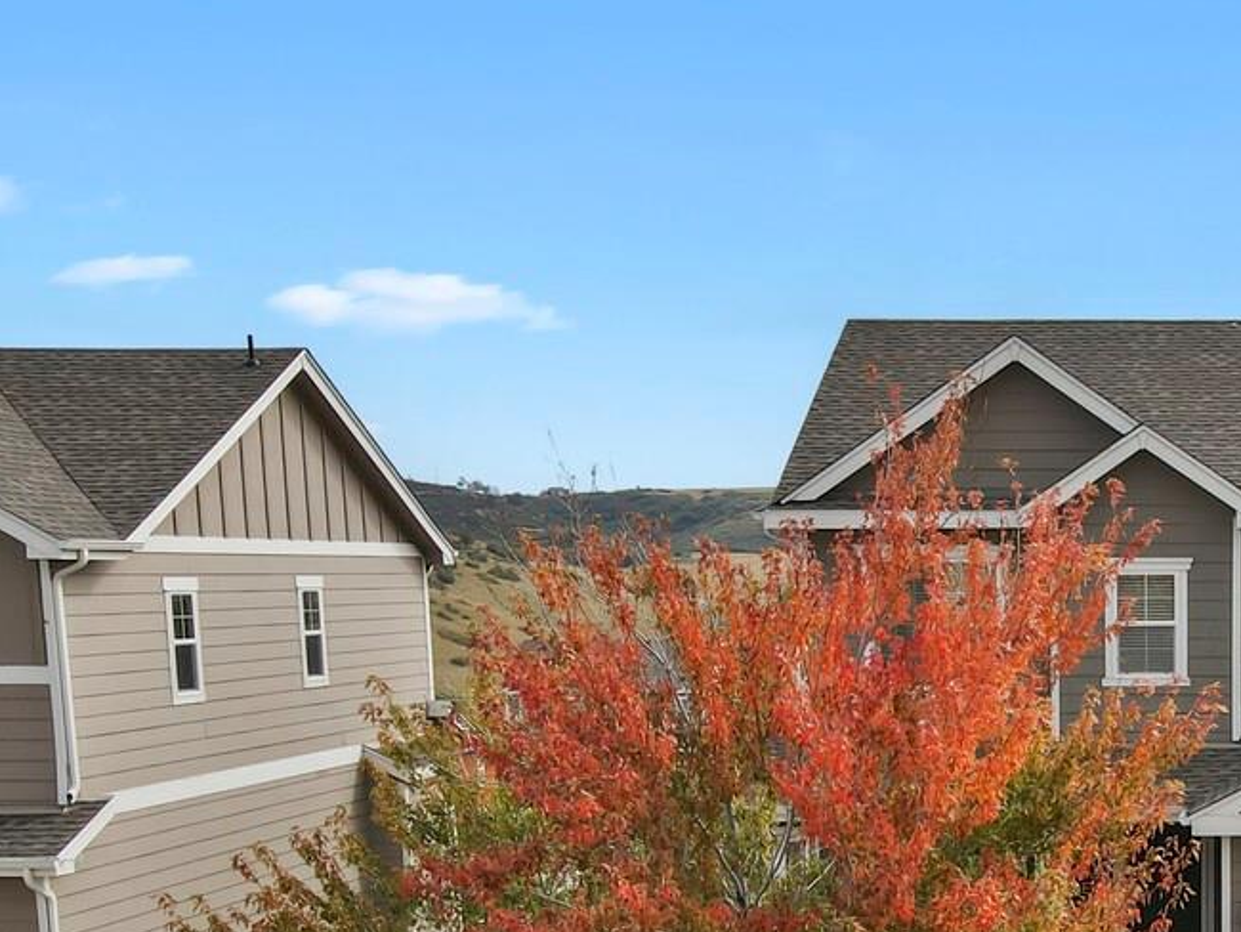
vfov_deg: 23.7
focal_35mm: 59
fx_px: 2116
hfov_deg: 30.3
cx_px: 1250
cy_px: 955
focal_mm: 4.5
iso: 100
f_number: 2.8
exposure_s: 1/640
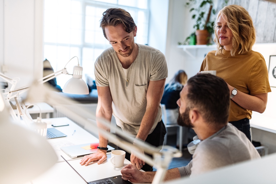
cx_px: 138
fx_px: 268
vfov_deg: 37.8
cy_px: 92
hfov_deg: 54.4
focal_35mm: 35
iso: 640
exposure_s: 1/250
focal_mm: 35
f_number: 1.8
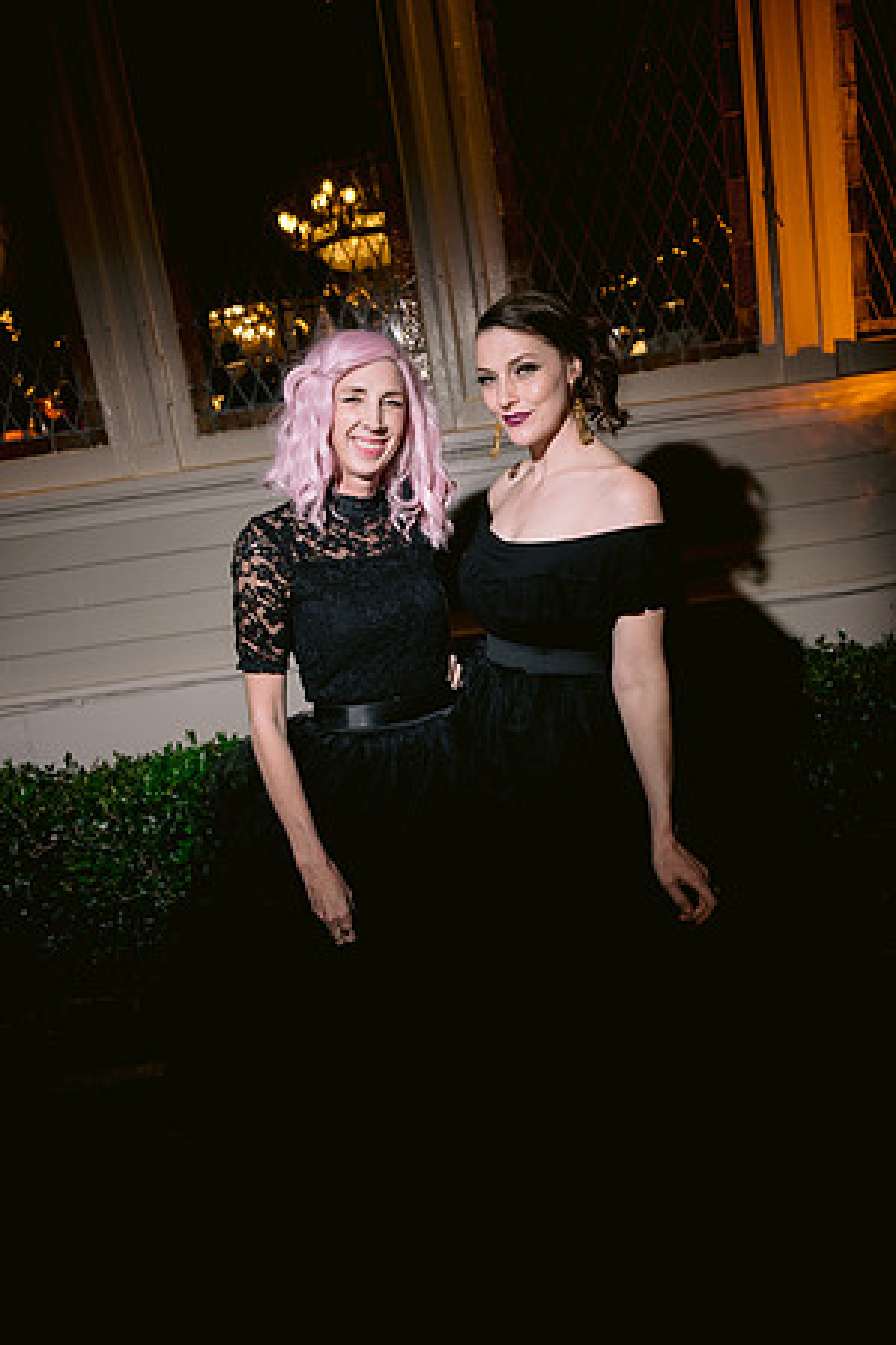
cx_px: 448
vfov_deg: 65.5
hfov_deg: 46.4
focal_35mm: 28
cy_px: 672
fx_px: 1045
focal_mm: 28
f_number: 3.2
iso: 800
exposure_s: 1/100
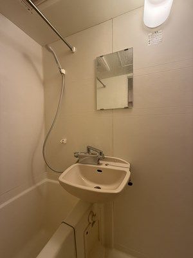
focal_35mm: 14
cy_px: 129
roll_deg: -0.2
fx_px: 104
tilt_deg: -2.5
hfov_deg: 85.7
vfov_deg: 102.1
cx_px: 96
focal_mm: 2.22
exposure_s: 1/100
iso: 200
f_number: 2.2
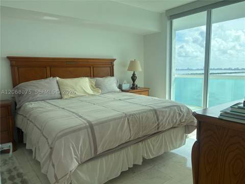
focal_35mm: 26
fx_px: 184
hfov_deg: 67.3
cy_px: 92
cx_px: 122
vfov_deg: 53.1
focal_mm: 5.96
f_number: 1.6
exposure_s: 1/1626
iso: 50
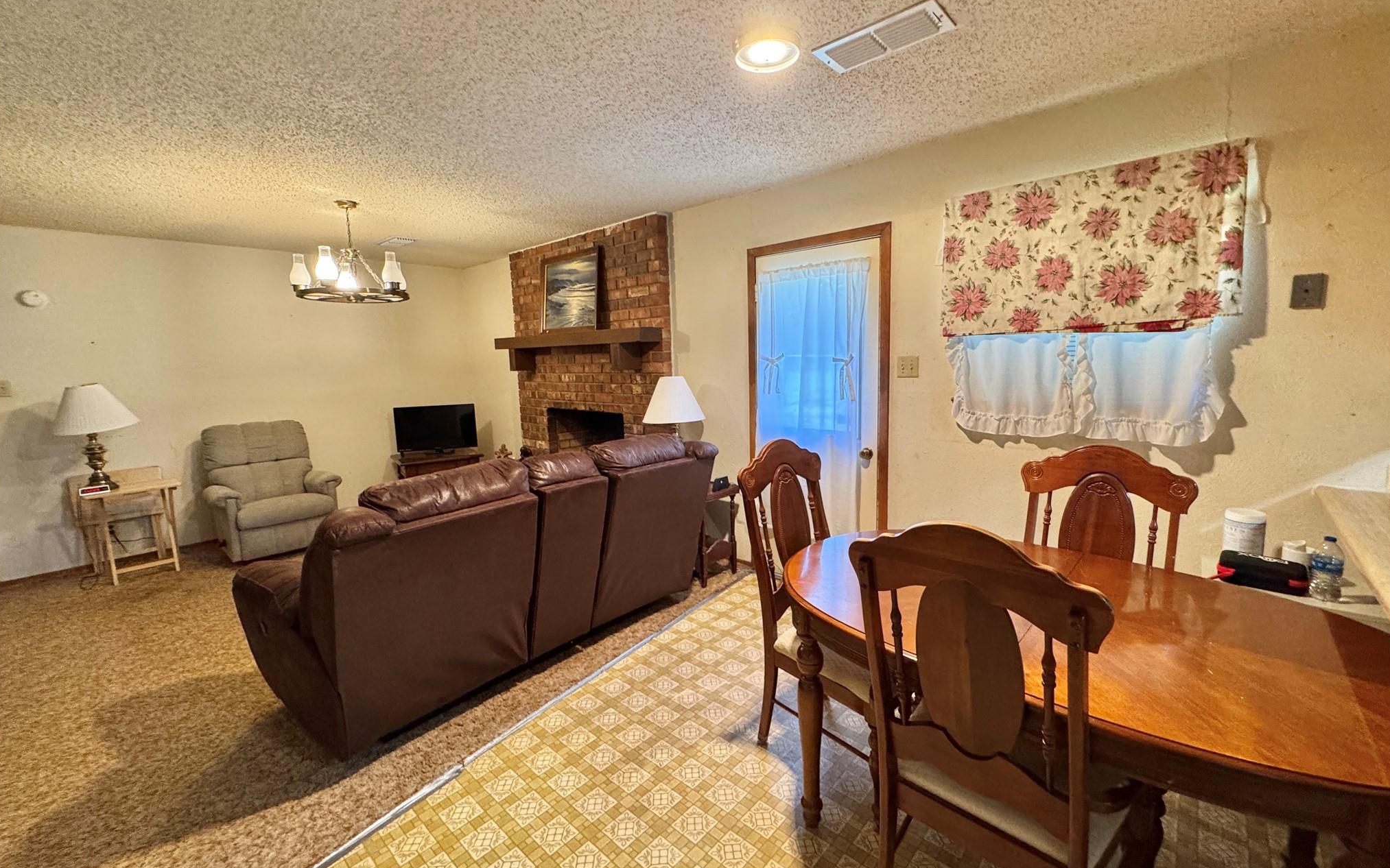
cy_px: 423
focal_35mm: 15
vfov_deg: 74.8
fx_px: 568
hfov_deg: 101.5
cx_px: 697
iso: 400
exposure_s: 1/60
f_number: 2.2
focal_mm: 2.22
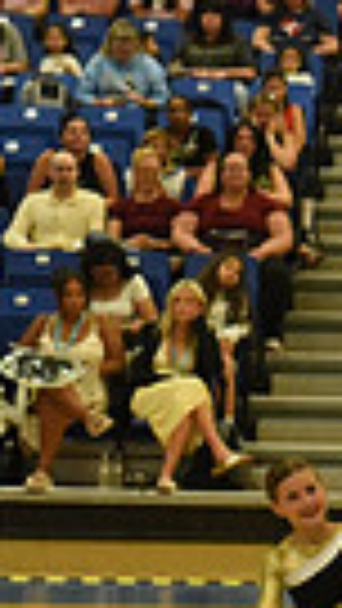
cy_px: 457
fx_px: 5075
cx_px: 1215
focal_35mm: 315
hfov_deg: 3.7
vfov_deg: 6.8
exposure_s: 1/1000
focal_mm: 70
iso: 8000
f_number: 2.8
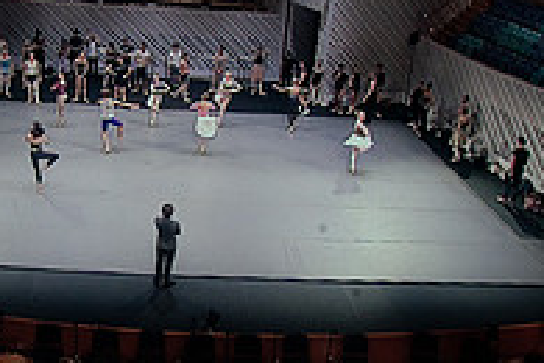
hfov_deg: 9.9
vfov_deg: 6.6
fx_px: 3143
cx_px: 218
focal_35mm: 208
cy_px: -57
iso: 3200
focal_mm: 70
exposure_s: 1/100
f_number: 18
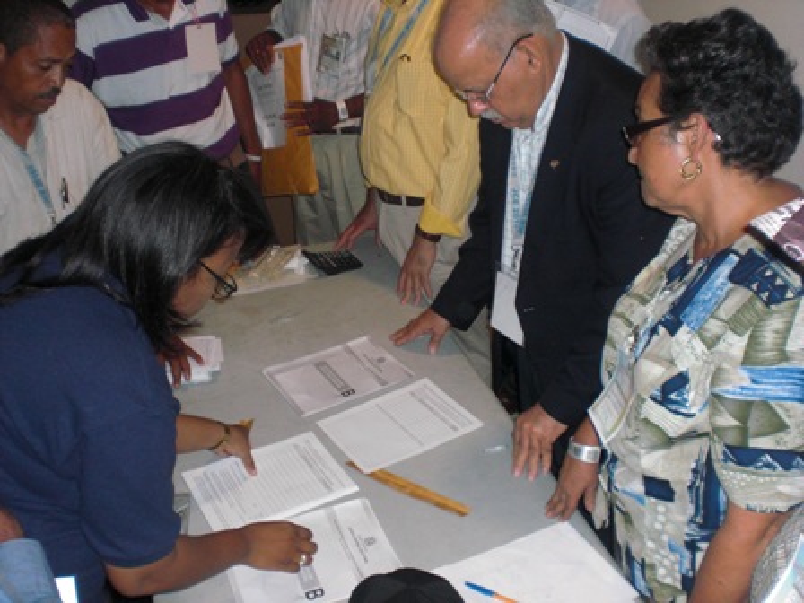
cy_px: 302
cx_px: 402
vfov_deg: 37.7
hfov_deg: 49.0
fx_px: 883
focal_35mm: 38
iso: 200
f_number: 3.1
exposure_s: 1/60
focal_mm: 6.3
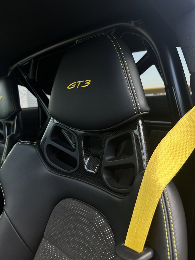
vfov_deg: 71.6
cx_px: 98
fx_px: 180
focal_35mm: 24
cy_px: 130
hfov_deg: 56.8
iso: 100
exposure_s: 1/121
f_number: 1.78
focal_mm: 6.86
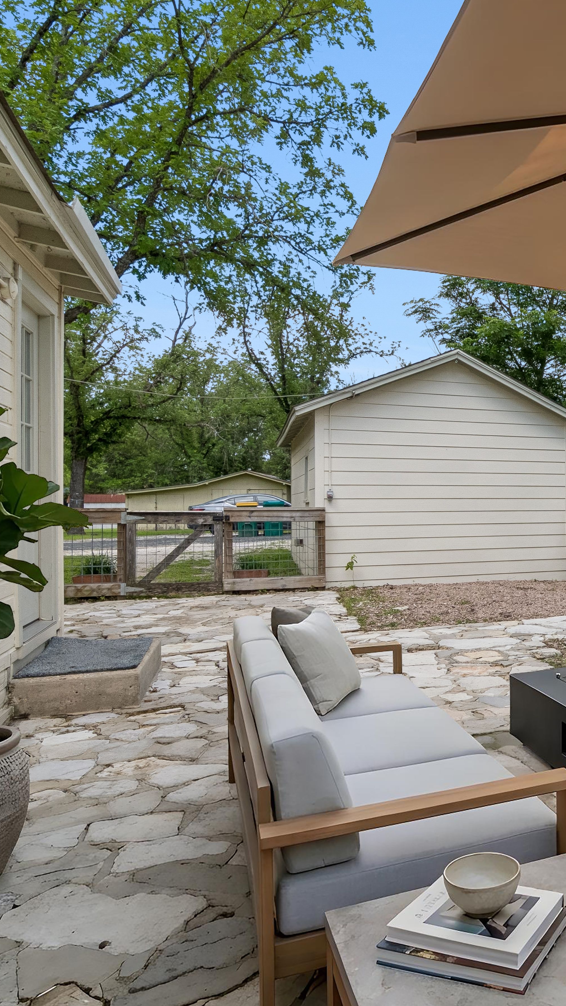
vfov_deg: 71.9
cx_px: 602
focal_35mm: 26
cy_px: 510
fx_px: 694
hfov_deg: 38.0
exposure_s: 1/500
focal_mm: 11
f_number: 10
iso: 320
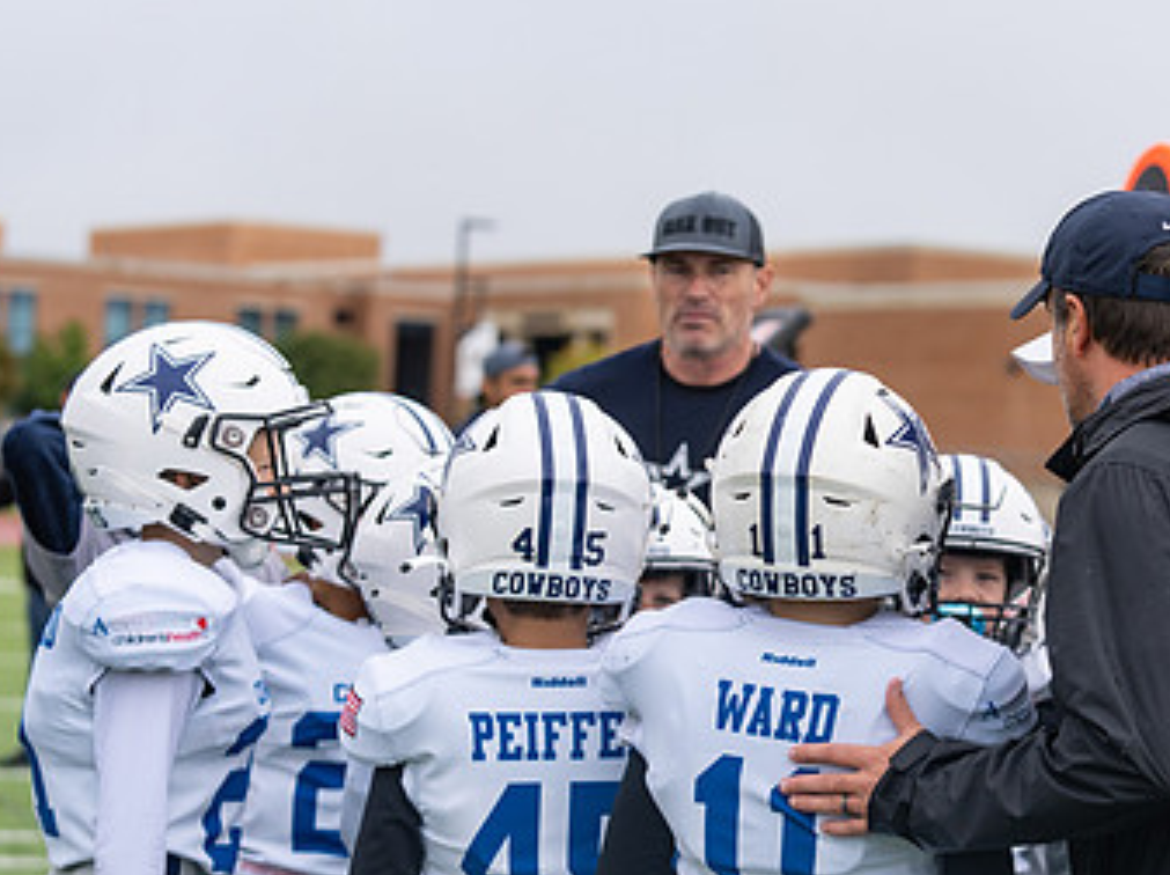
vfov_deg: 12.7
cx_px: 927
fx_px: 3917
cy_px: 474
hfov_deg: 16.9
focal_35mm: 116
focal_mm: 70
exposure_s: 1/1250
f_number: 3.5
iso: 250
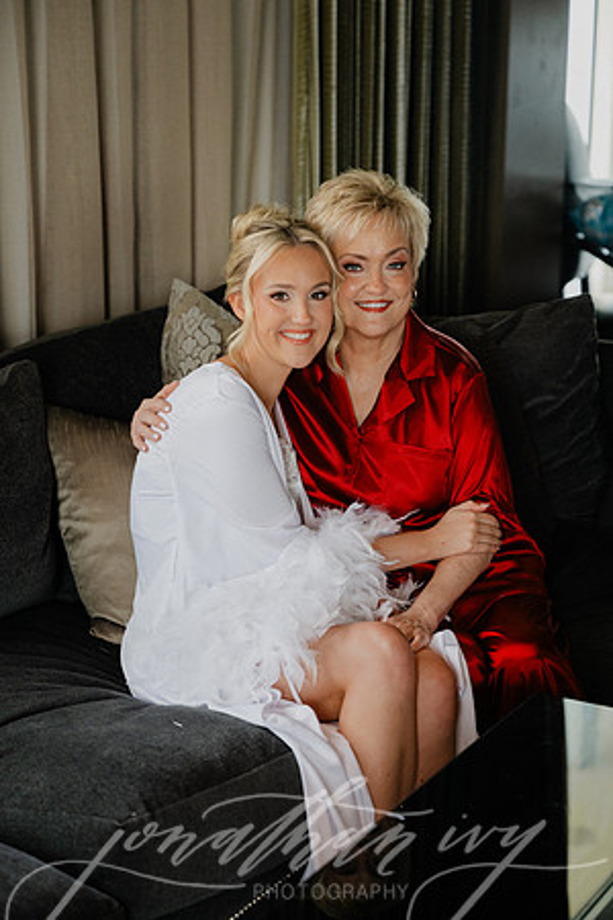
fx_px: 1788
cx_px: 306
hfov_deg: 19.5
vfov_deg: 28.8
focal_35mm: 70
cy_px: 460
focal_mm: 70
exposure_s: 1/320
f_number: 3.5
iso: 1250
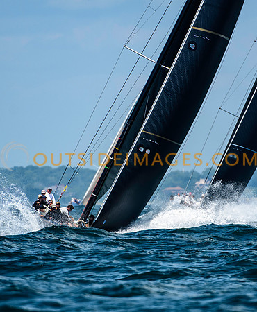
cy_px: 156
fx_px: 7817
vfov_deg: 2.3
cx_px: 138
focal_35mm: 836
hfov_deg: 1.9
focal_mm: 400
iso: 400
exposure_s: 1/2000
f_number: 5.6
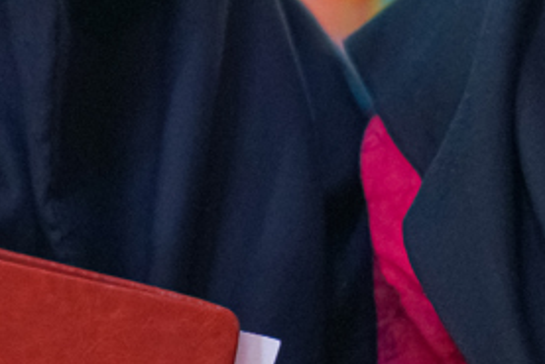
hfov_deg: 5.0
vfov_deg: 3.4
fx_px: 6195
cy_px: -41
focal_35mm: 409
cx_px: 452
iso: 1000
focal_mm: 70
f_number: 2.8
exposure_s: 1/320
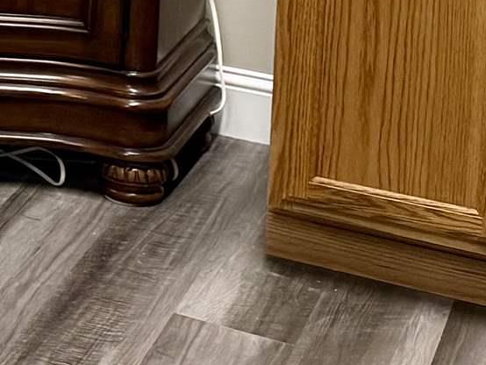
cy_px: -430
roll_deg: -0.1
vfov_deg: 10.1
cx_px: -604
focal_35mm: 133
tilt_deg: -4.5
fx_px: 1868
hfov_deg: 12.3
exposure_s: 1/120
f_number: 1.78
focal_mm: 6.76
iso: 320
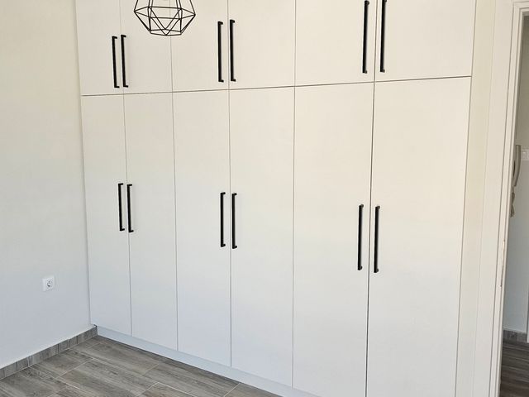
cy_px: 198
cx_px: 264
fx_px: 351
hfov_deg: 73.9
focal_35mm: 23
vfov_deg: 58.9
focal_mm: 6.3
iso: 100
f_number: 1.7
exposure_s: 1/190
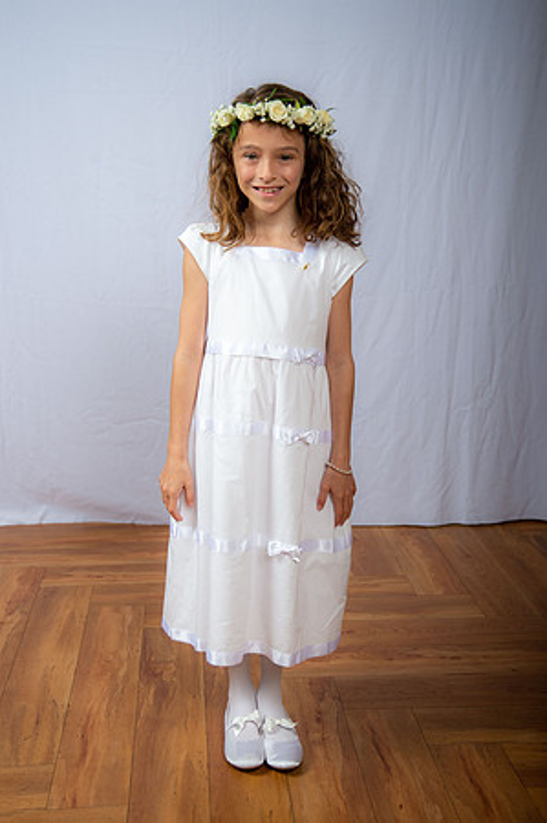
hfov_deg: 28.0
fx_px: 1096
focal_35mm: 48
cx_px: 274
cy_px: 412
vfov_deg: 41.2
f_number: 6.3
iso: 250
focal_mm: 48
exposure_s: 1/200
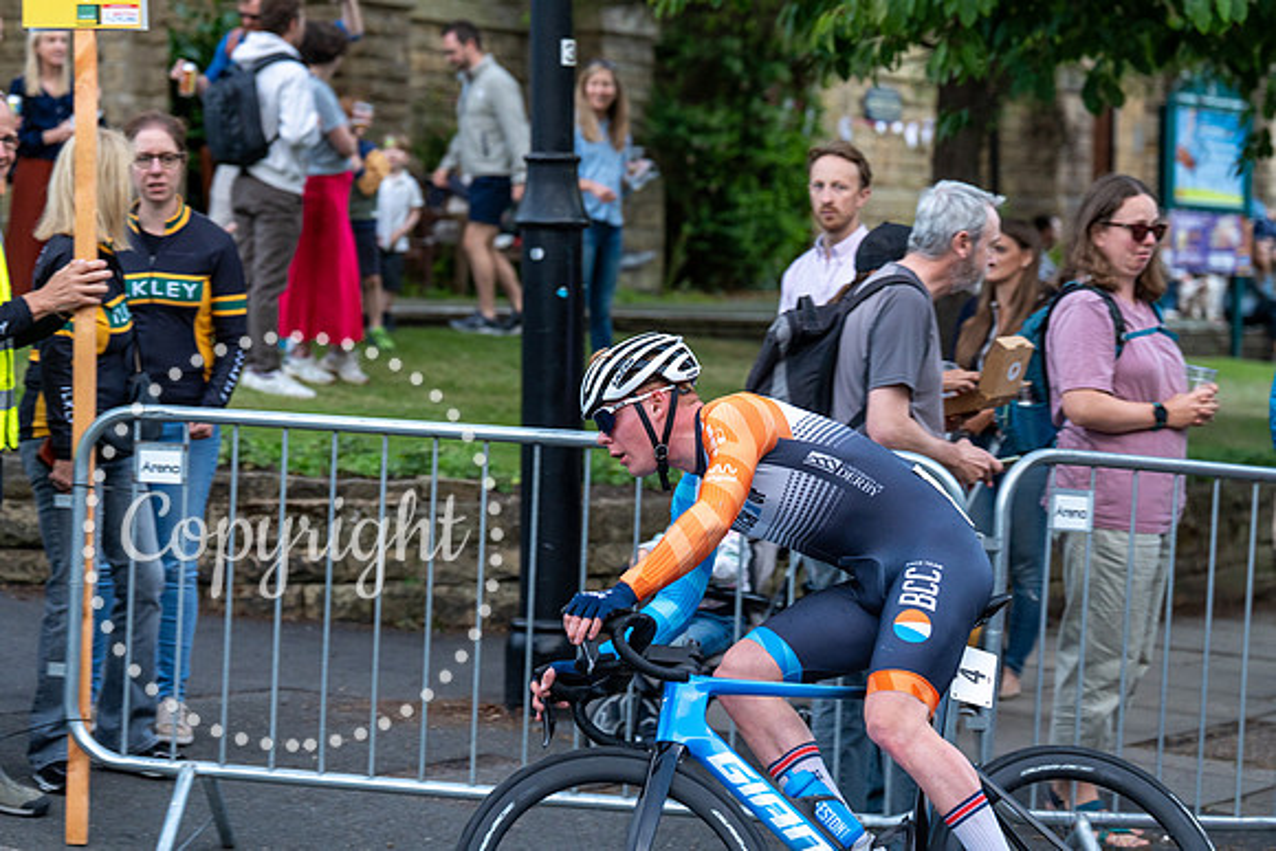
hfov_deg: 21.5
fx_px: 3368
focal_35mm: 95
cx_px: 638
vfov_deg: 14.4
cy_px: 426
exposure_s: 1/800
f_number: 3.5
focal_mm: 95
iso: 2000
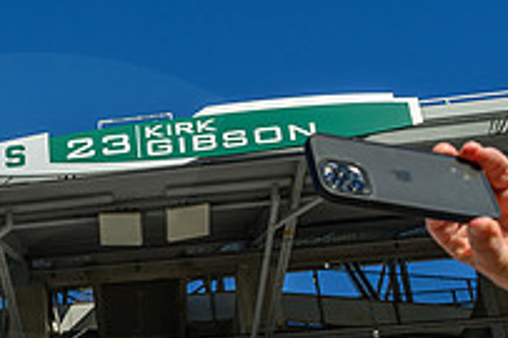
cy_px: 417
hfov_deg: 27.2
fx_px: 973
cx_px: -25
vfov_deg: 18.6
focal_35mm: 69
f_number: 7.1
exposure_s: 1/400
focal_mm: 24
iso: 100
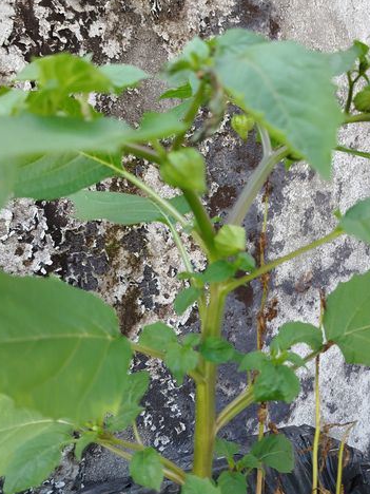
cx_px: 240
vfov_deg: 45.7
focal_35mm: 41
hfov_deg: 34.9
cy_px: 214
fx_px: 584
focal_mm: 5.31
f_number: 1.7
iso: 80
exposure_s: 1/120
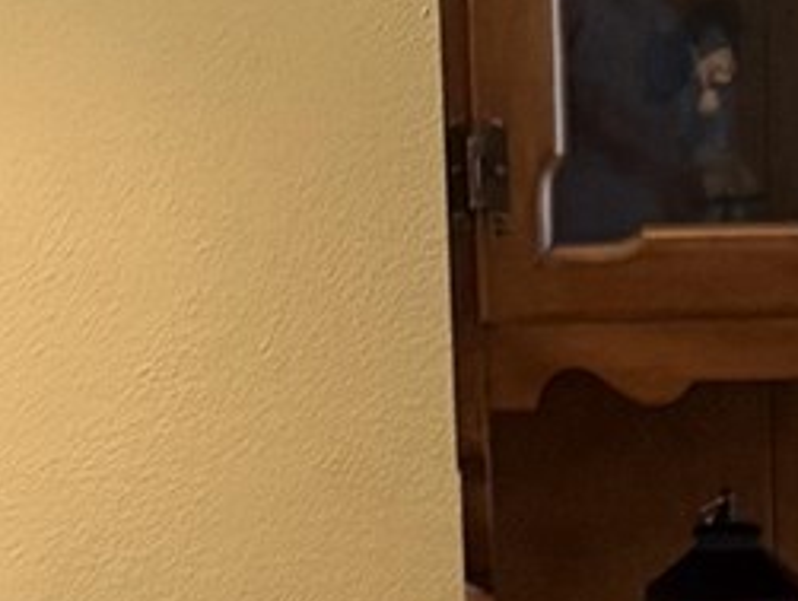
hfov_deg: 9.0
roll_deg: +1.9
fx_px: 5079
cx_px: 706
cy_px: 1307
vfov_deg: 6.5
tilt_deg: -13.4
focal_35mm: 220
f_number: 1.78
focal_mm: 6.76
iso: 250
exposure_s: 1/60
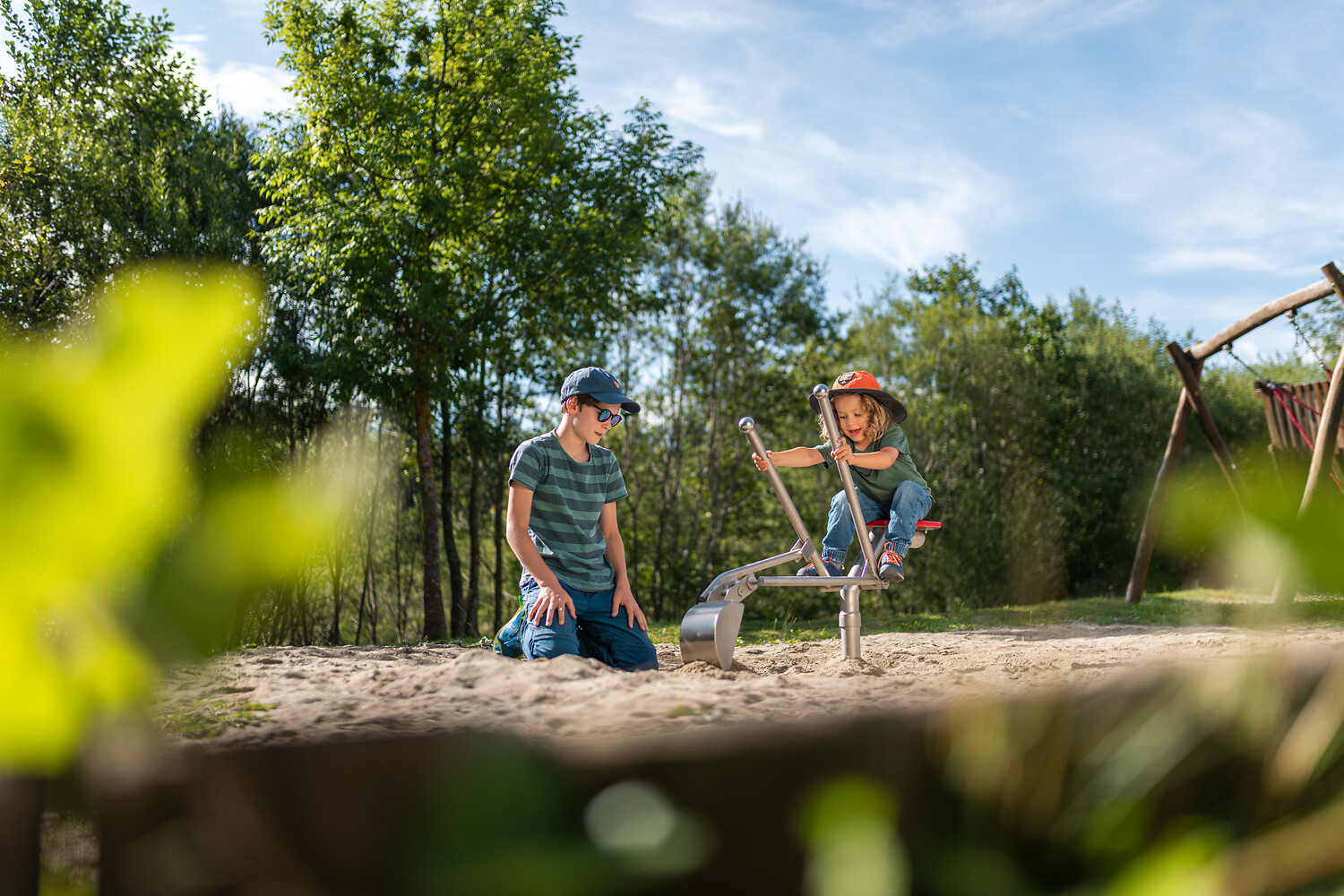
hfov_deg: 54.4
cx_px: 672
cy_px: 448
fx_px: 1307
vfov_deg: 37.9
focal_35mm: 35
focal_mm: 35
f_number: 1.6
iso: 100
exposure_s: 1/3200
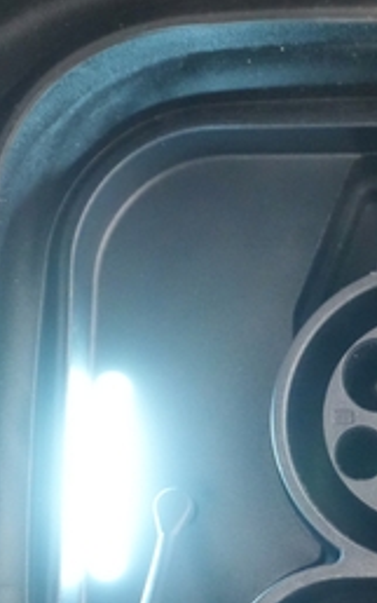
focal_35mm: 71
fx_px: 1165
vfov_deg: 28.4
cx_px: 450
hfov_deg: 17.5
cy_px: 476
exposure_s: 1/100
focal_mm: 28
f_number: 4.5
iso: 16000
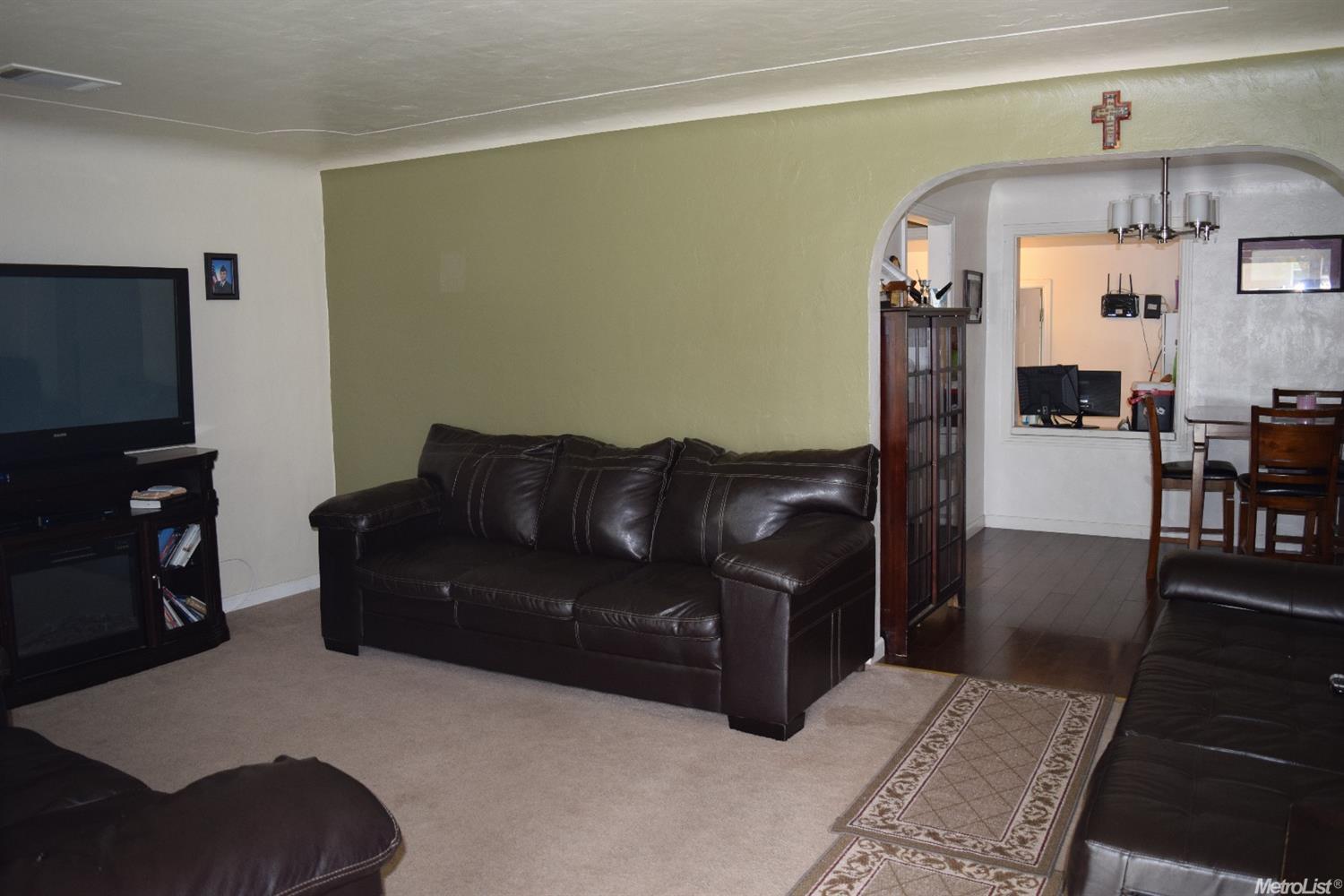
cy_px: 448
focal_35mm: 27
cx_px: 672
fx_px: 1008
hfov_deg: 67.4
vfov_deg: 47.9
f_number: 3.5
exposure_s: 1/60
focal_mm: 18
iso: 1000
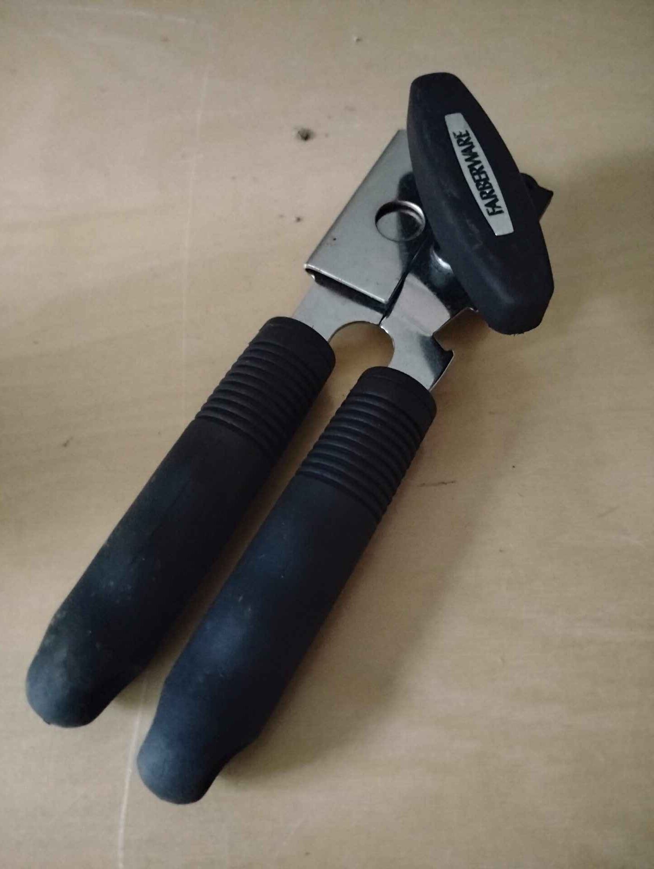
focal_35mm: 28
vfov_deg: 63.4
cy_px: 434
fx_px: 704
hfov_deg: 49.8
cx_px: 327
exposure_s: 1/14
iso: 10304
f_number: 1.8
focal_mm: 4.26
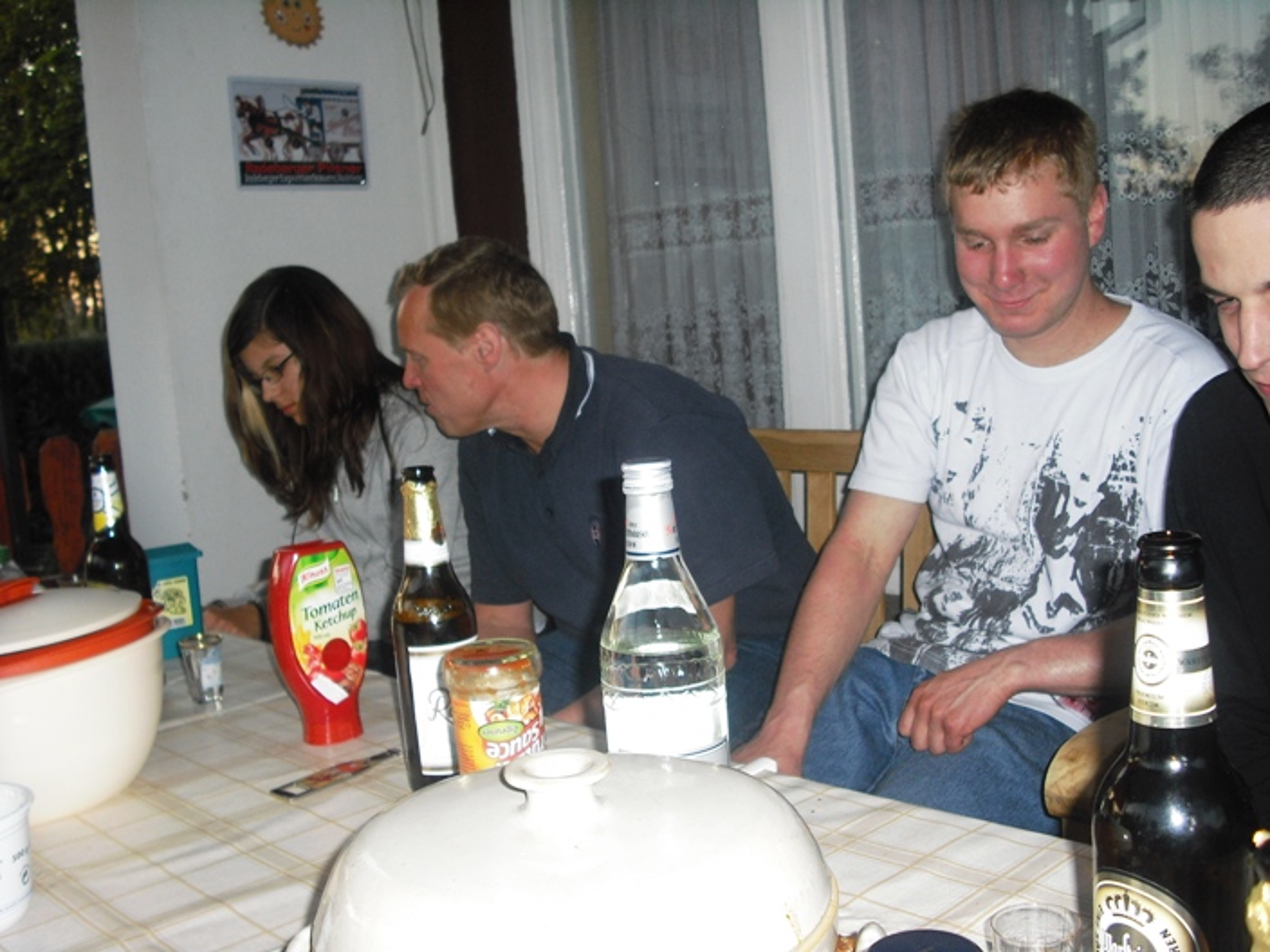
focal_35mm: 38
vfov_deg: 37.7
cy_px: 476
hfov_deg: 49.0
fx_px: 1394
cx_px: 635
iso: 100
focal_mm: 6.2
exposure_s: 1/60
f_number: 2.8
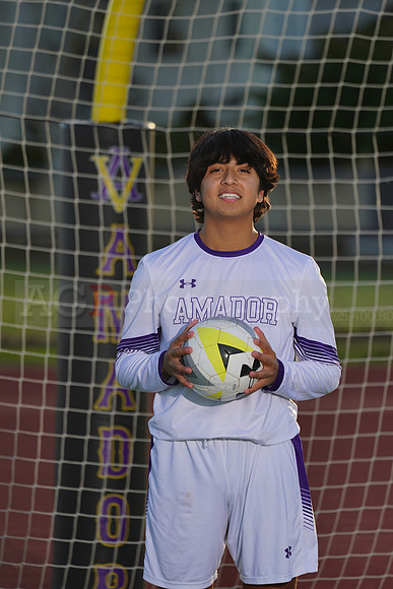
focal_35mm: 400
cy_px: 294
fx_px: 6546
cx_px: 196
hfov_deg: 3.4
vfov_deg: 5.2
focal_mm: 400
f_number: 8
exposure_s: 1/200
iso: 100
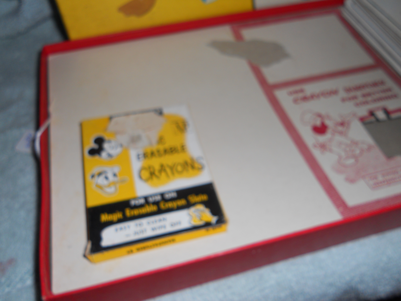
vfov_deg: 44.2
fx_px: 371
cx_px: 200
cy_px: 150
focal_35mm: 32
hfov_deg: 56.8
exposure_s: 1/25
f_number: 8.8
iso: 80
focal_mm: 5.8
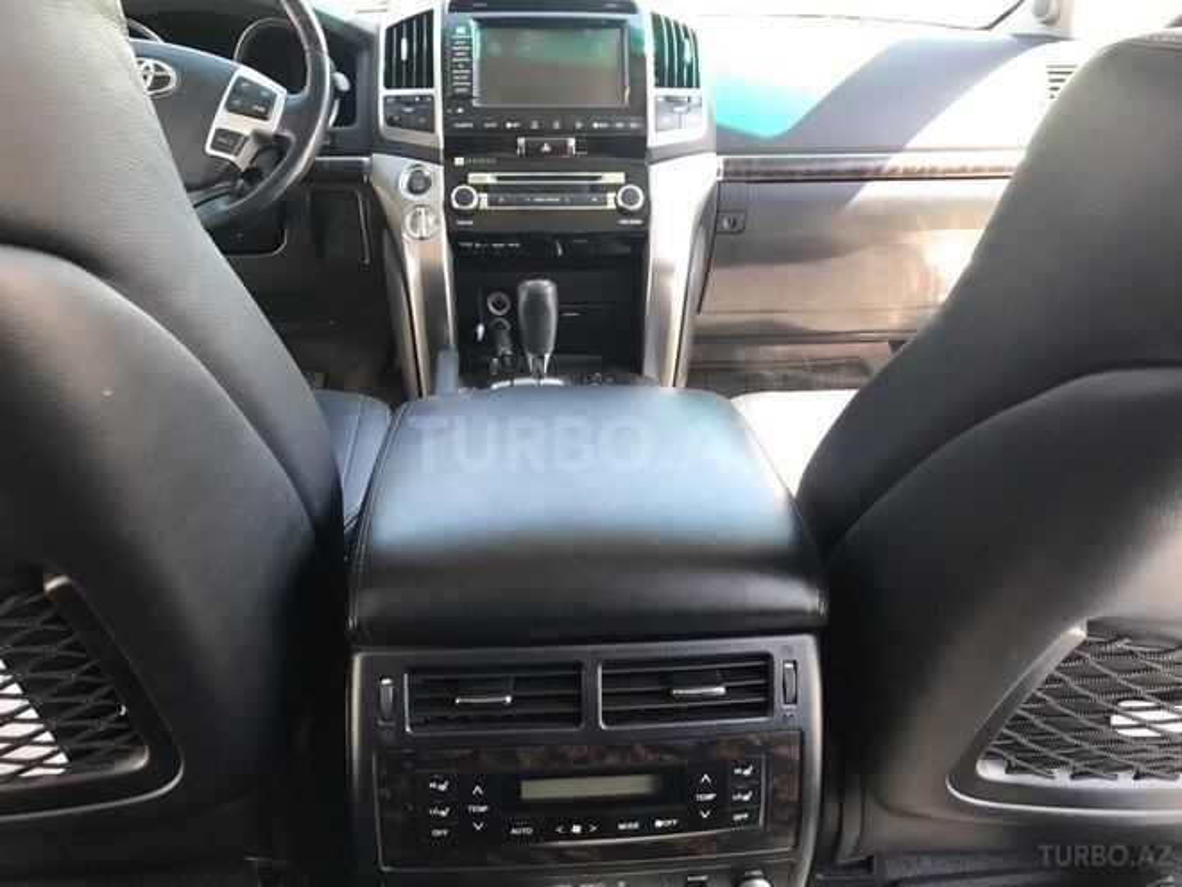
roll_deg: +3.0
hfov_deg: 63.4
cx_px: 591
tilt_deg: -27.0
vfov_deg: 49.7
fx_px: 956
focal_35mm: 28
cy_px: 444
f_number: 1.8
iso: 32
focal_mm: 3.99
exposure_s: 1/90
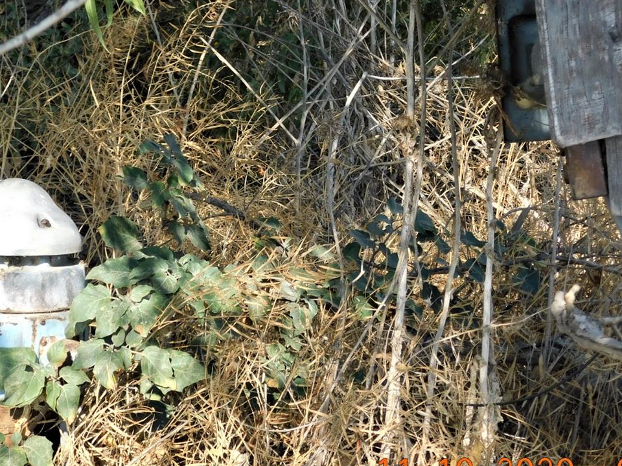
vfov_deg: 11.8
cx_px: 290
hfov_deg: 15.8
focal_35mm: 125
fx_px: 2245
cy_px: 183
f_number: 4.4
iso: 125
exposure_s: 1/250
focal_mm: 14.2
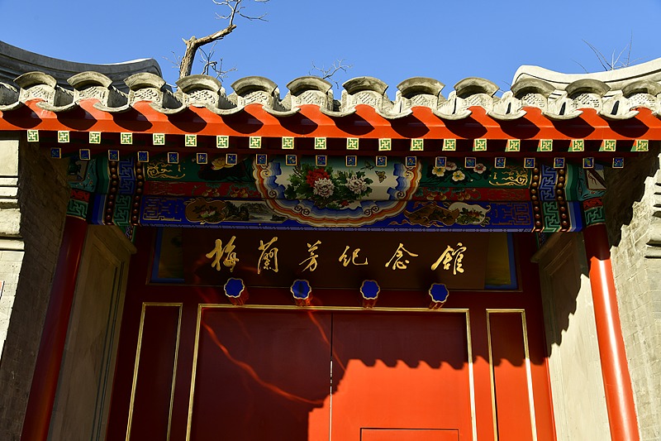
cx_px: 330
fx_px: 624
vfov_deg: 38.9
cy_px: 220
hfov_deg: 55.8
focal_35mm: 34
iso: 200
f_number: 8
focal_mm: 34
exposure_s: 1/320
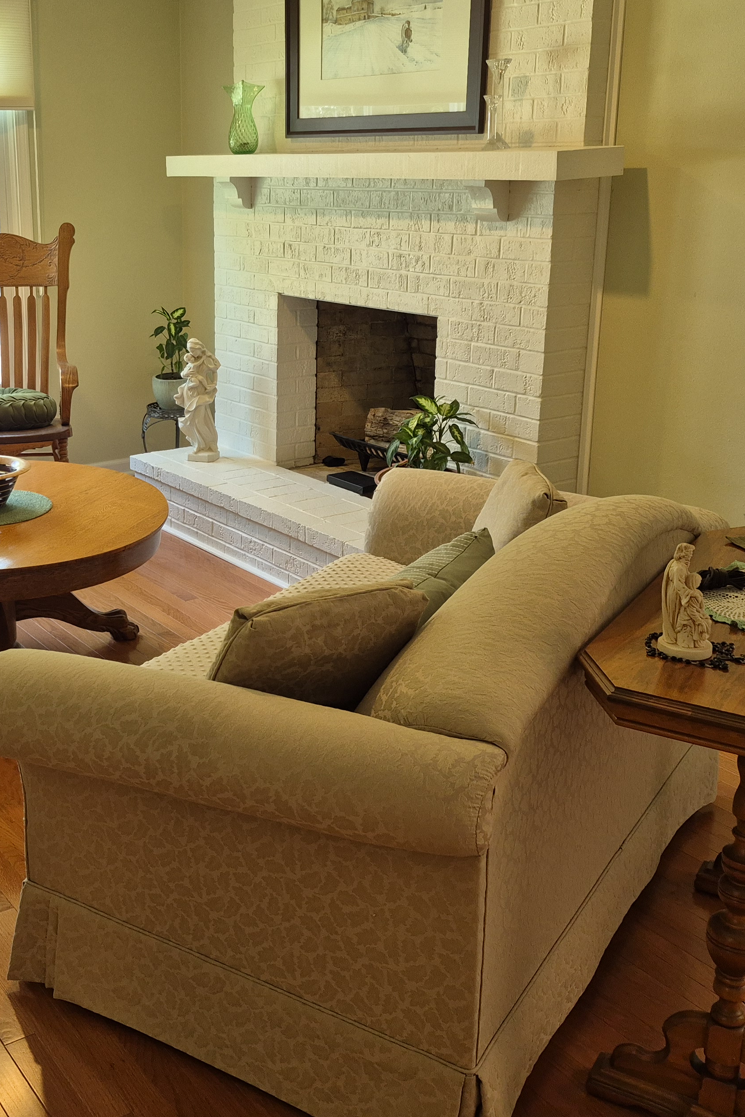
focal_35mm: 38
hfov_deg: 34.2
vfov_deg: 50.5
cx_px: 173
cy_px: 472
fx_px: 1179
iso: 100
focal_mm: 5.4
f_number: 1.8
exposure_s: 1/120
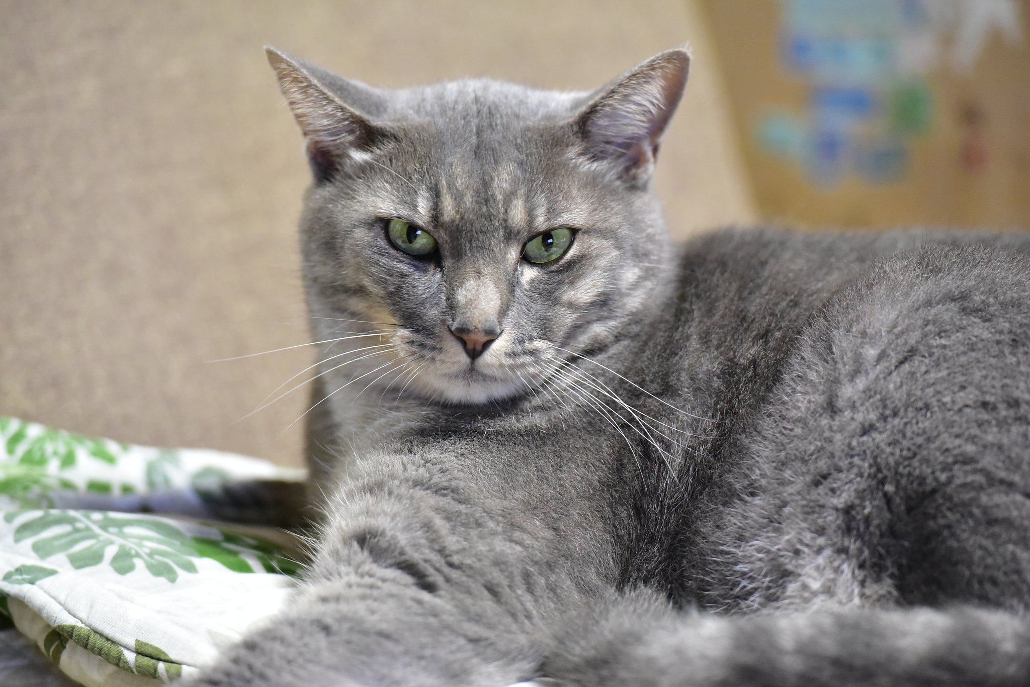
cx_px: 515
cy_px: 344
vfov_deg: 6.9
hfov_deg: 10.3
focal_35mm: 200
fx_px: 5724
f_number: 4
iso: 6400
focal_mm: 200
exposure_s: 1/100
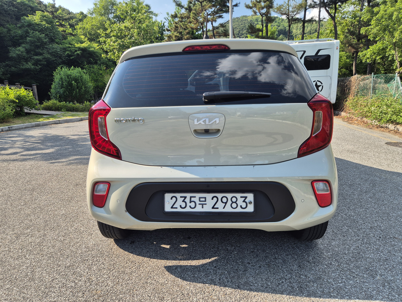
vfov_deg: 58.9
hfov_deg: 73.9
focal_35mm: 23
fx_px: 267
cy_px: 151
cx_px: 201
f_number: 1.8
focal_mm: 5.4
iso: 25
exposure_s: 1/714
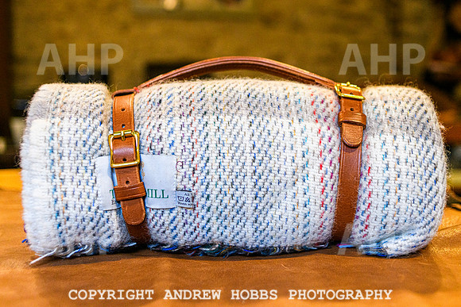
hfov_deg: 45.9
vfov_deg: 31.5
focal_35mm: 42
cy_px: 130
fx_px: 544
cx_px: 253
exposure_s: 1/320
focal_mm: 35
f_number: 3.2
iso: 2000
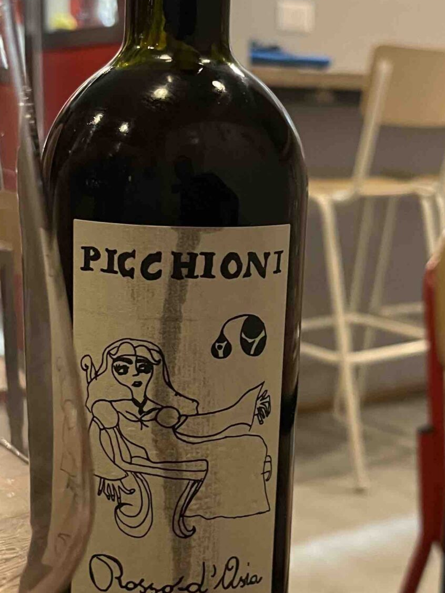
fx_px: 1011
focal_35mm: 59
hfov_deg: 24.8
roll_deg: -1.0
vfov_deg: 32.6
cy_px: 354
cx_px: 185
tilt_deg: -12.0
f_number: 1.6
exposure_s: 1/50
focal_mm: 5.1
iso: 500
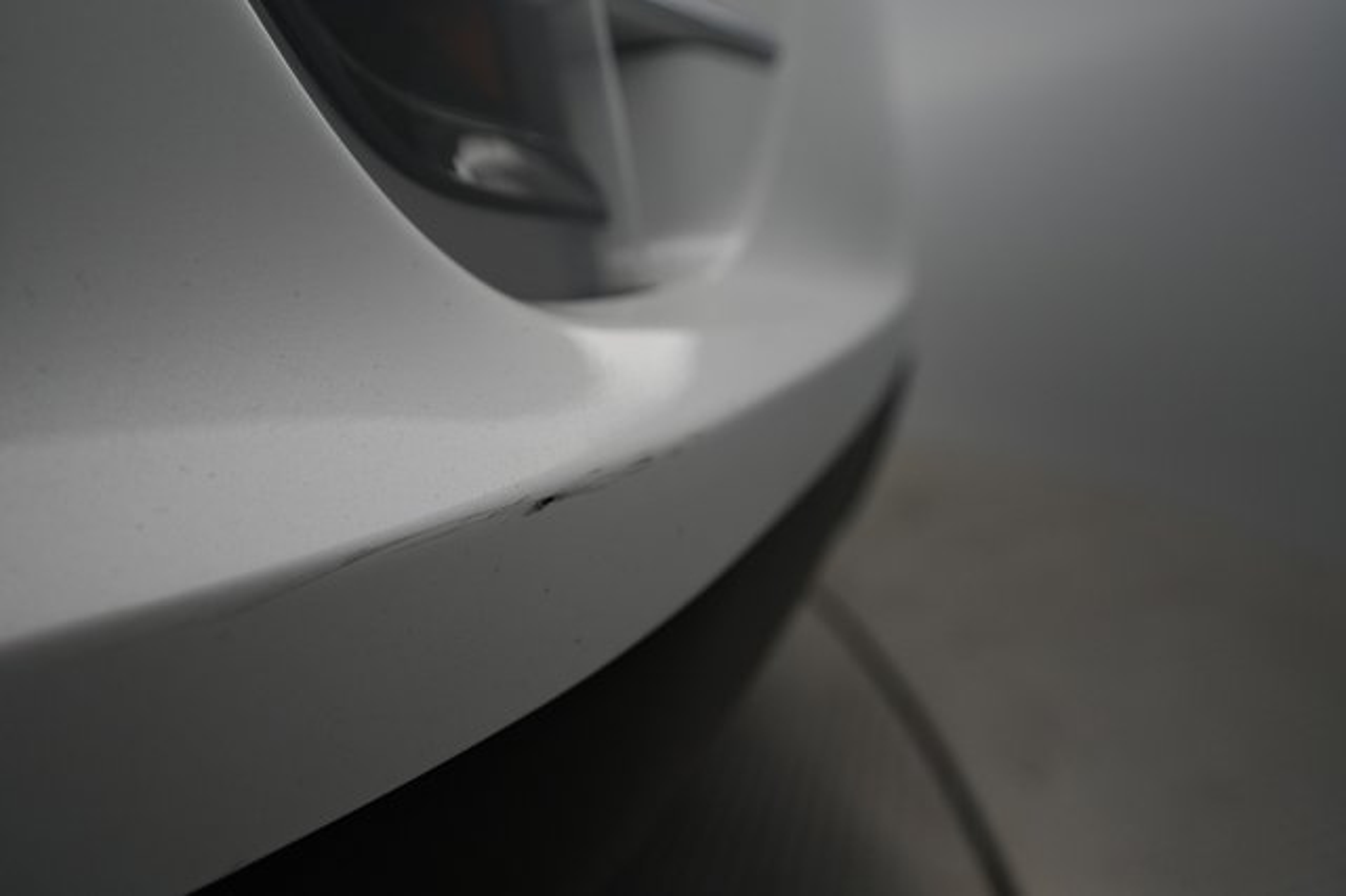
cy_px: 448
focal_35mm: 27
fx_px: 1009
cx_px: 673
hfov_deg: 67.4
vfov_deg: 47.9
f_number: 5
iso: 1250
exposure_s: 1/125
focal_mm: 27
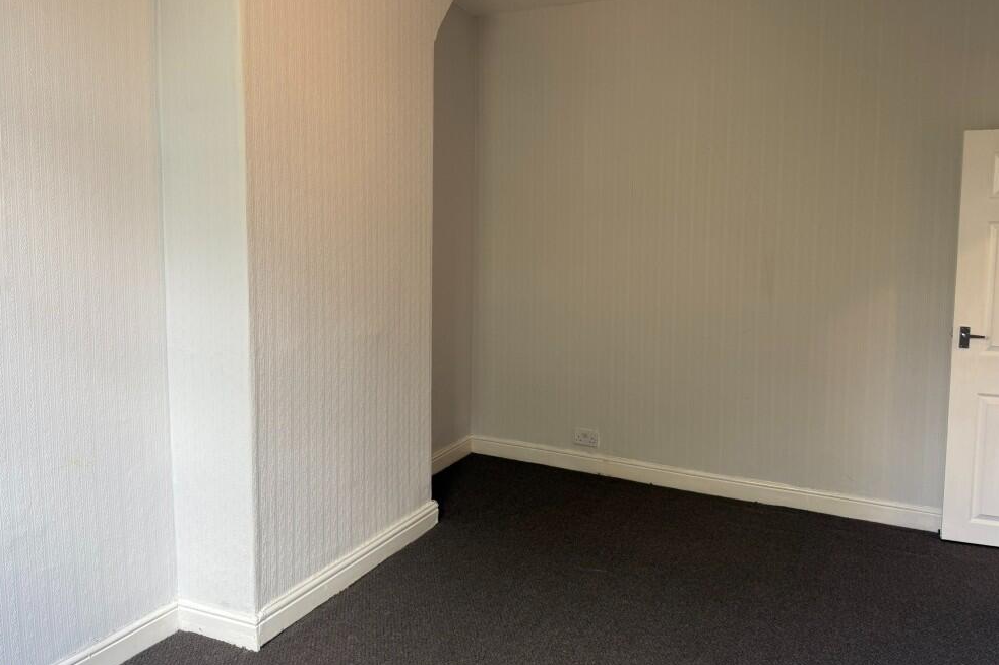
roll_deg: -0.5
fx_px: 721
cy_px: 286
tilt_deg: -4.0
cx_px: 499
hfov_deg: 69.4
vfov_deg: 49.4
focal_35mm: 26
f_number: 1.78
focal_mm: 6.76
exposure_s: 1/100
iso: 100
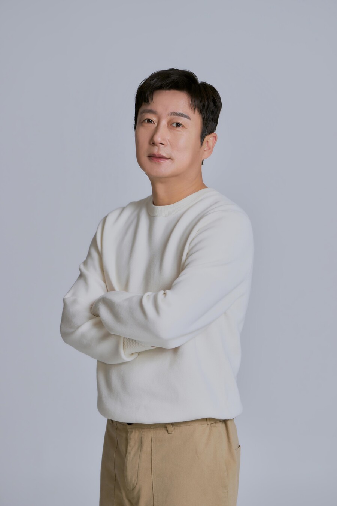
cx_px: 168
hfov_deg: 9.9
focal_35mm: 139
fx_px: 1952
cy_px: 253
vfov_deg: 14.8
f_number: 4
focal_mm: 139
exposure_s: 1/160
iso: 400
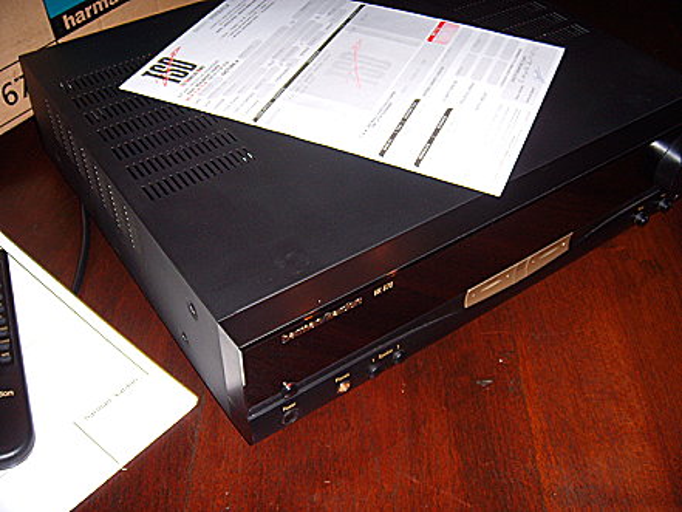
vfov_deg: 37.7
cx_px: 341
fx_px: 749
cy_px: 256
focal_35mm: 38
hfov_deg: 49.0
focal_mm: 6.4
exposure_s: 1/60.2
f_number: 3.5
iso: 64
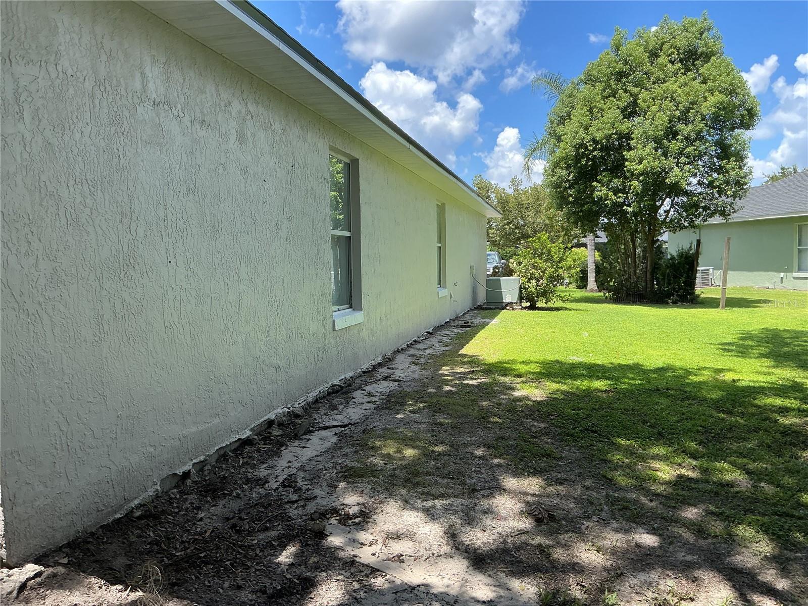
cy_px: 303
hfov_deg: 61.7
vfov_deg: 48.2
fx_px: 677
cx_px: 404
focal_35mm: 29
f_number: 1.8
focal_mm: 3
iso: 25
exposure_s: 1/568
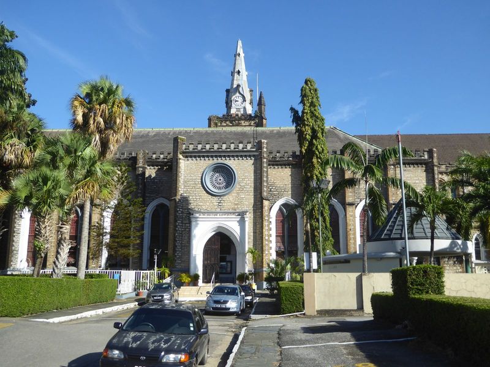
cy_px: 184
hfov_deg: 51.4
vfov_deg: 39.7
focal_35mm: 36
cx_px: 245
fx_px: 510
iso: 80
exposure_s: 1/640
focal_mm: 6.3
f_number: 3.7
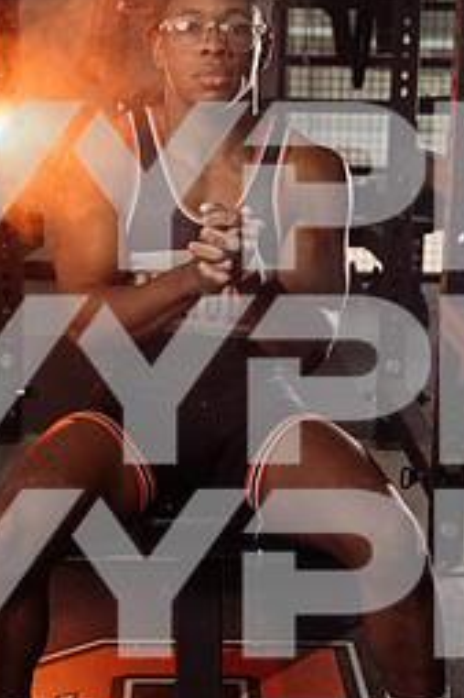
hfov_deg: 17.5
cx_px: 217
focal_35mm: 78
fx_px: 1510
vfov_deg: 26.0
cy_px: 382
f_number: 5
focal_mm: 44
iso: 160
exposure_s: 1/320
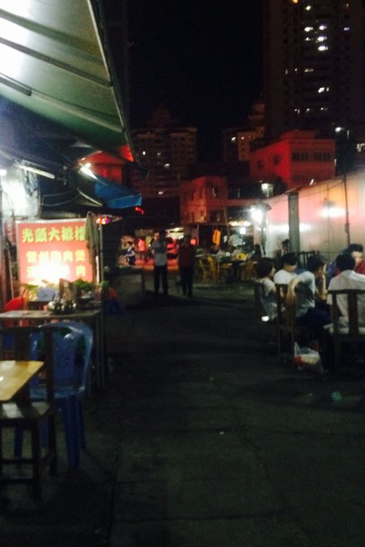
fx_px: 623
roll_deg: +2.7
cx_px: 143
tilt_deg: -3.9
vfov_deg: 47.4
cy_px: 272
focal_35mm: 41
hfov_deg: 32.5
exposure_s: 1/15
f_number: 2.2
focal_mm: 4.15
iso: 320
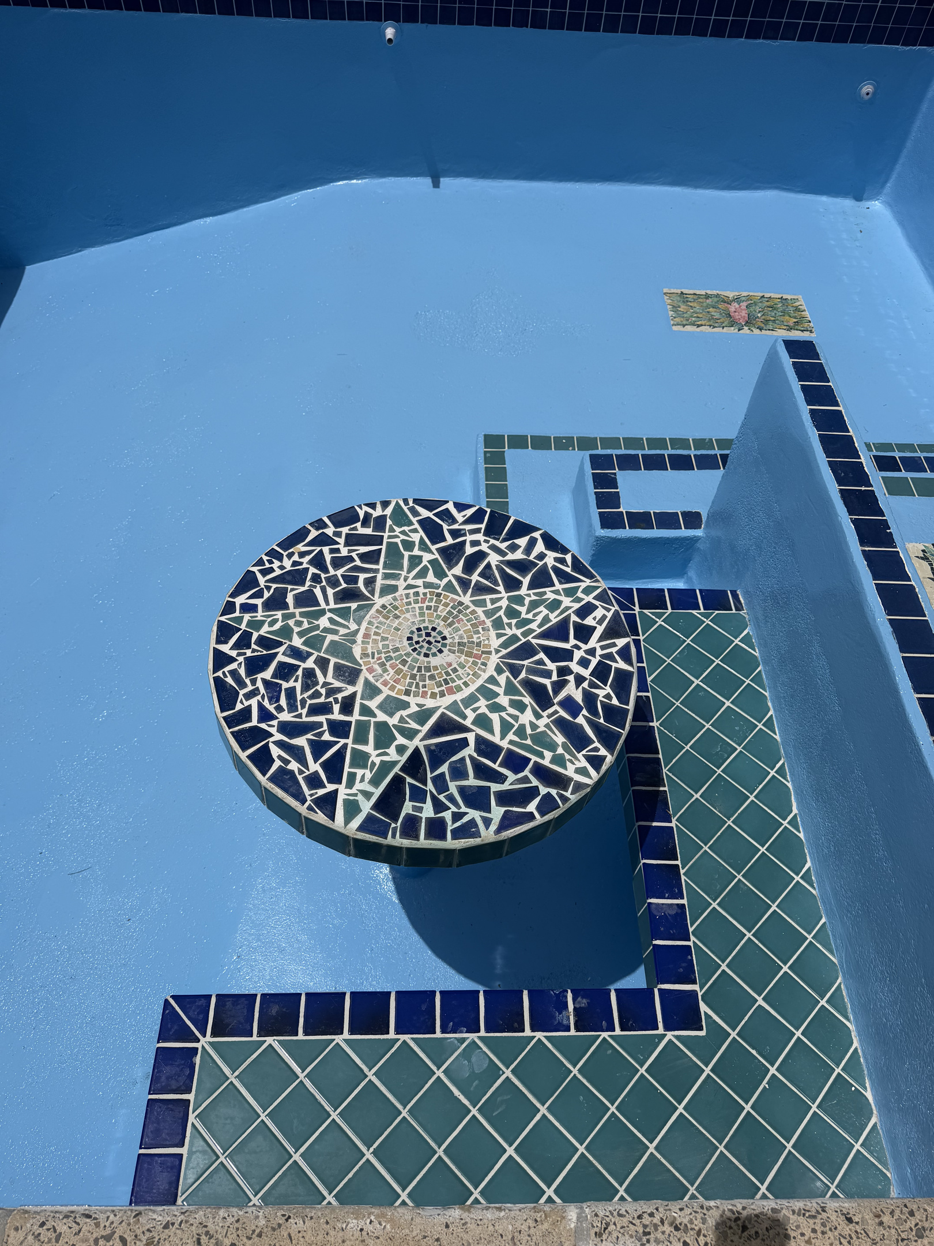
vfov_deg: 71.6
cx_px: 467
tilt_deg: -52.3
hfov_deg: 56.8
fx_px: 863
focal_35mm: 24
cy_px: 623
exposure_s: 1/22727
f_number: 1.78
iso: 80
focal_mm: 6.76
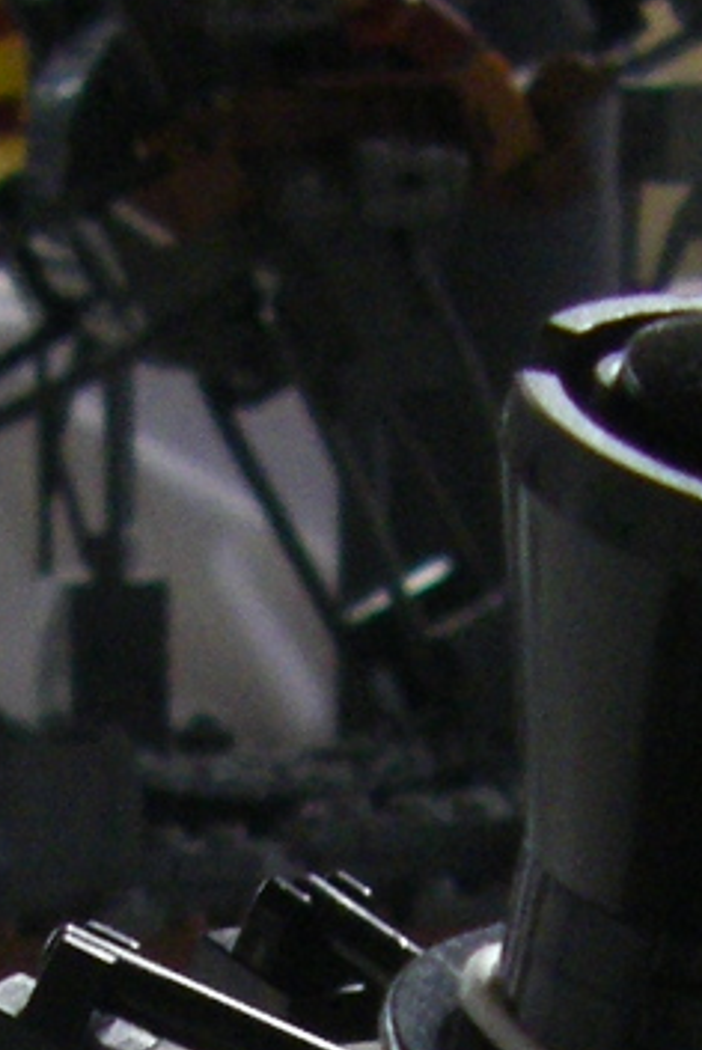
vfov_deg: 8.8
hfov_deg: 6.0
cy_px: 1428
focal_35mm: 229
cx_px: 333
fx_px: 6685
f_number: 3.5
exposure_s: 1/50
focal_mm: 6.3
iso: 200
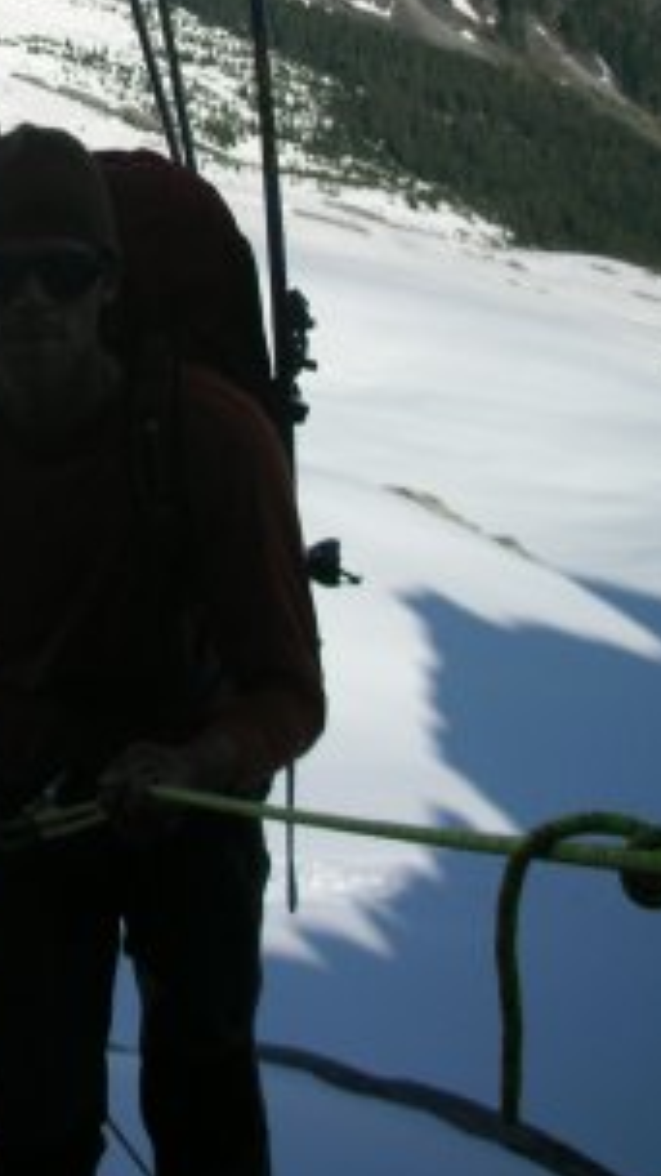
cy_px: 213
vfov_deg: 30.6
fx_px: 2088
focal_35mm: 67
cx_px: -89
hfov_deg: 17.3
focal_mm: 5.8
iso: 50
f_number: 8.5
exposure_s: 1/166
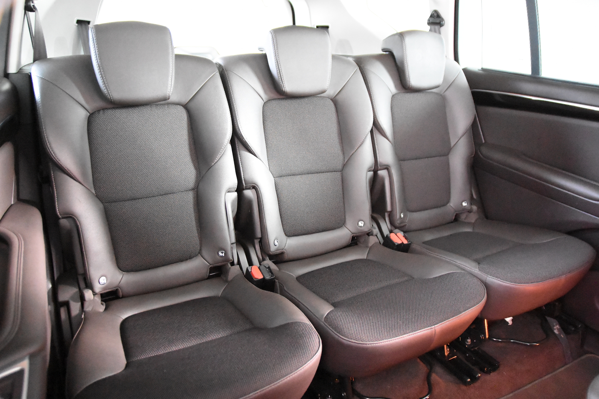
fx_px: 424
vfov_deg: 50.4
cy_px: 200
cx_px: 300
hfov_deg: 70.4
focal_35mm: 26
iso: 12800
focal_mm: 17
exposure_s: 1/13
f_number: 2.8
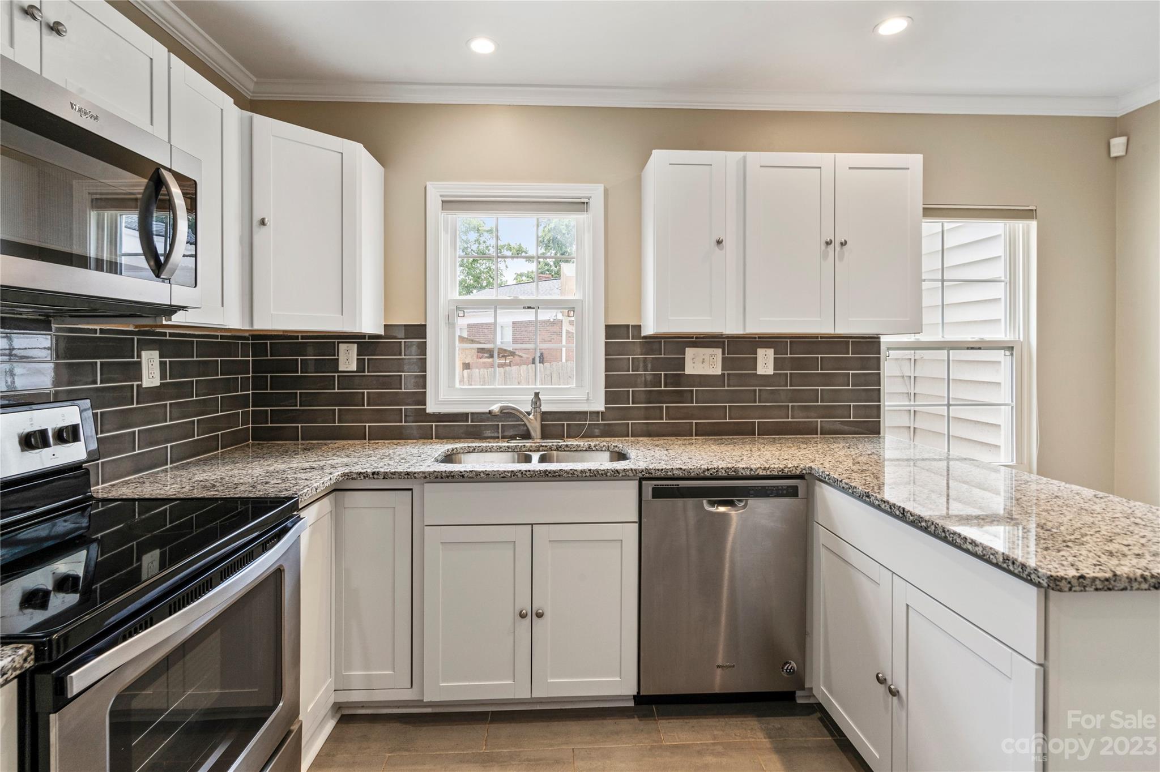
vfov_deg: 73.7
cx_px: 580
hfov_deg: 96.8
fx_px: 515
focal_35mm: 16
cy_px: 386
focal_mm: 16
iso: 160
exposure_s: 1/6
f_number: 11
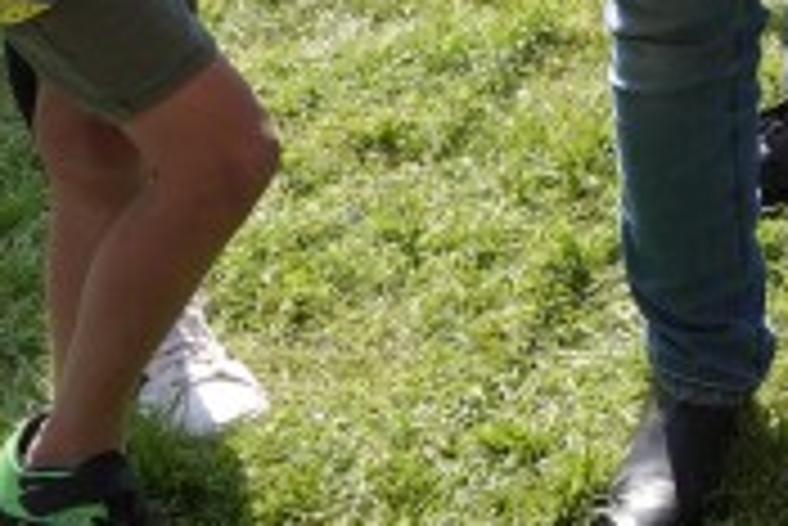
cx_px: 1441
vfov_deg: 8.0
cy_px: -697
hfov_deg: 11.9
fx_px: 3483
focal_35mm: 159
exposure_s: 1/640
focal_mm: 11.26
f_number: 2.8
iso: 100
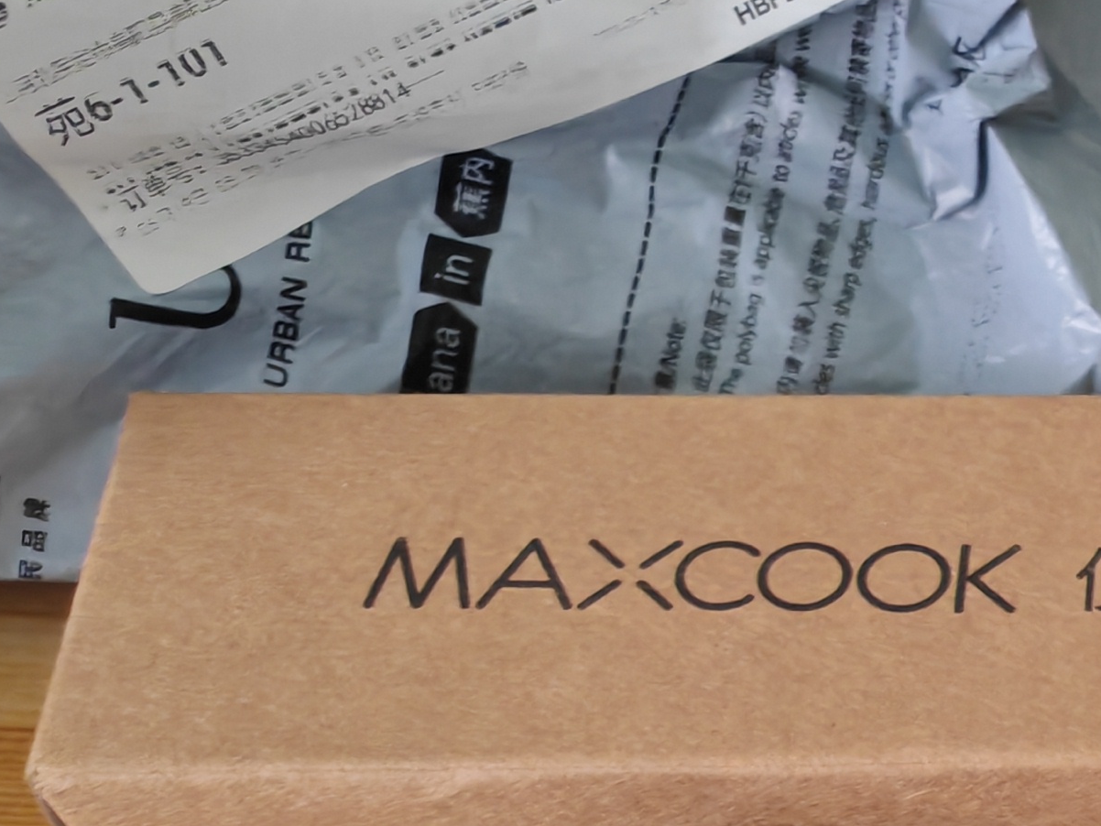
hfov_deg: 18.1
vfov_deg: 14.8
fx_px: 2927
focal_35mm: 92
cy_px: 1281
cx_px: 1813
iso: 1250
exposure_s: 1/30
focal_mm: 5.52
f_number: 1.95
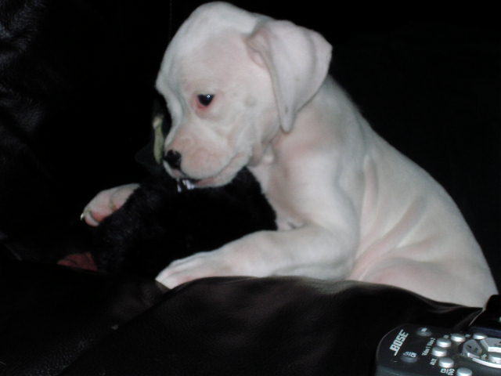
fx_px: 1172
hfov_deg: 24.1
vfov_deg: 18.2
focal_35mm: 81
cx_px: 250
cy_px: 188
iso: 65
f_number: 8
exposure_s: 1/60.1
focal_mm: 12.3
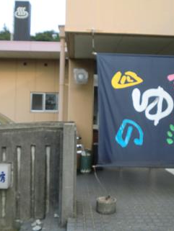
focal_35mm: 35
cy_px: 115
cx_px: 82
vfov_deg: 52.6
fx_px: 234
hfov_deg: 40.7
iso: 64
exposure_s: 1/200
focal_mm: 4.65
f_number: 2.6
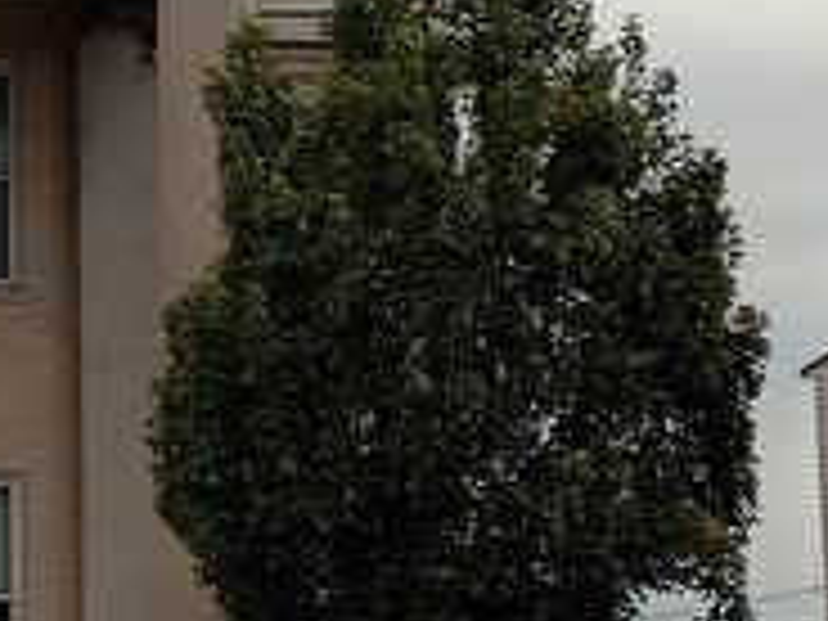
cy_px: 428
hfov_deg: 14.2
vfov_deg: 11.7
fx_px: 3014
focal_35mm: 126
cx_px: -567
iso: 107
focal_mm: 4.27
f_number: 1.8
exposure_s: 1/1070
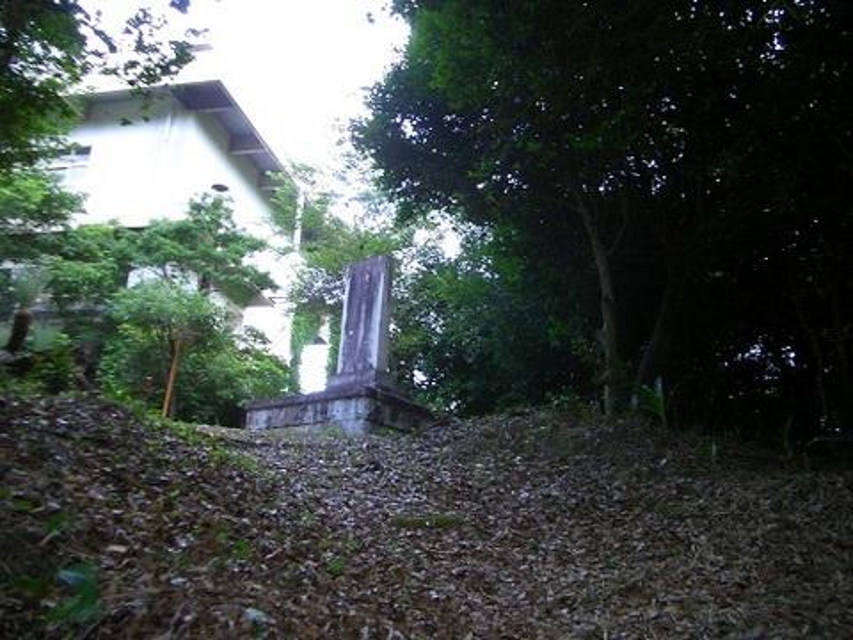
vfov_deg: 40.7
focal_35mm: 35
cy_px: 320
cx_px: 426
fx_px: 862
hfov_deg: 52.6
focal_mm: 5.8
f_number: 2.6
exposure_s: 1/100
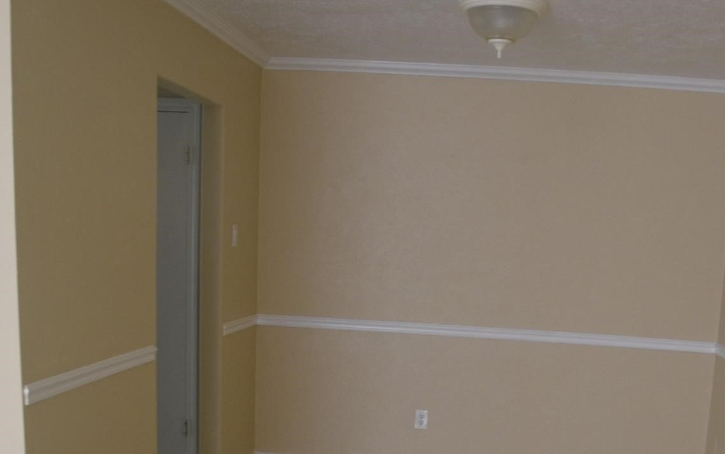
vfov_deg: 28.1
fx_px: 870
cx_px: 459
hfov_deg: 44.8
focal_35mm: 44
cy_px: 408
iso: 400
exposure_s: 1/80
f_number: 4.5
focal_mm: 16
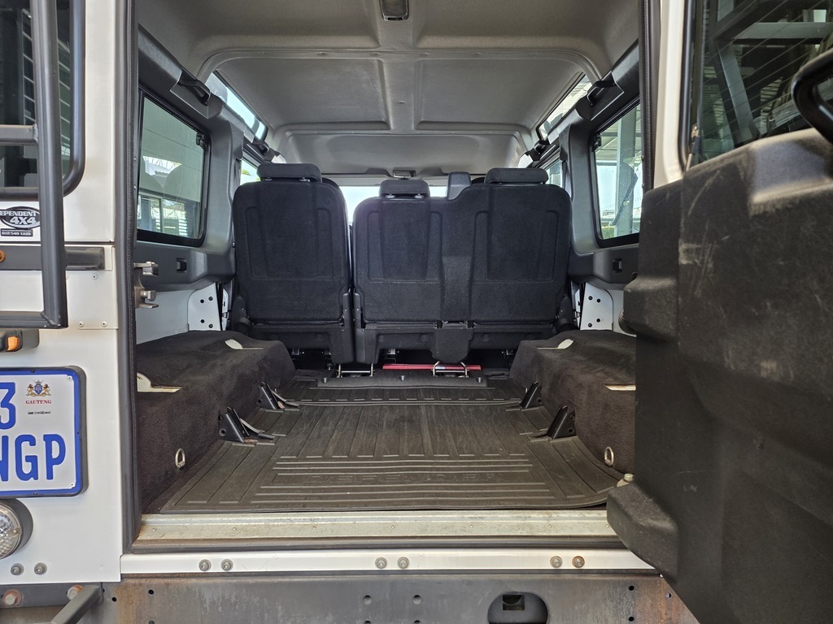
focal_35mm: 23
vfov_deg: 58.9
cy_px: 312
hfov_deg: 73.9
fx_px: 553
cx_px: 416
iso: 200
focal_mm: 6.25
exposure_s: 1/180
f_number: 1.7
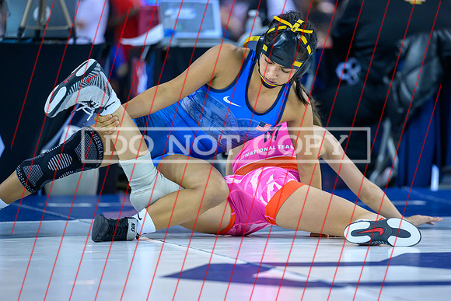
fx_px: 3031
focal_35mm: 242
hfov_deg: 8.5
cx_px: 261
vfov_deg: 5.7
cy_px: 182
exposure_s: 1/800
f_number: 2.8
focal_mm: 200
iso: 2500
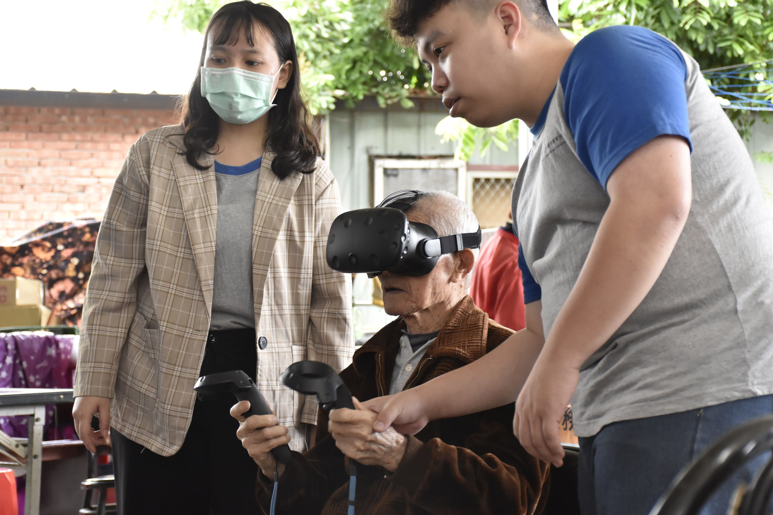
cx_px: 386
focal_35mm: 75
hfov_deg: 27.0
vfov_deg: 18.2
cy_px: 258
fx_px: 1610
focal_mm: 50
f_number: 4.8
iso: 1600
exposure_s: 1/80
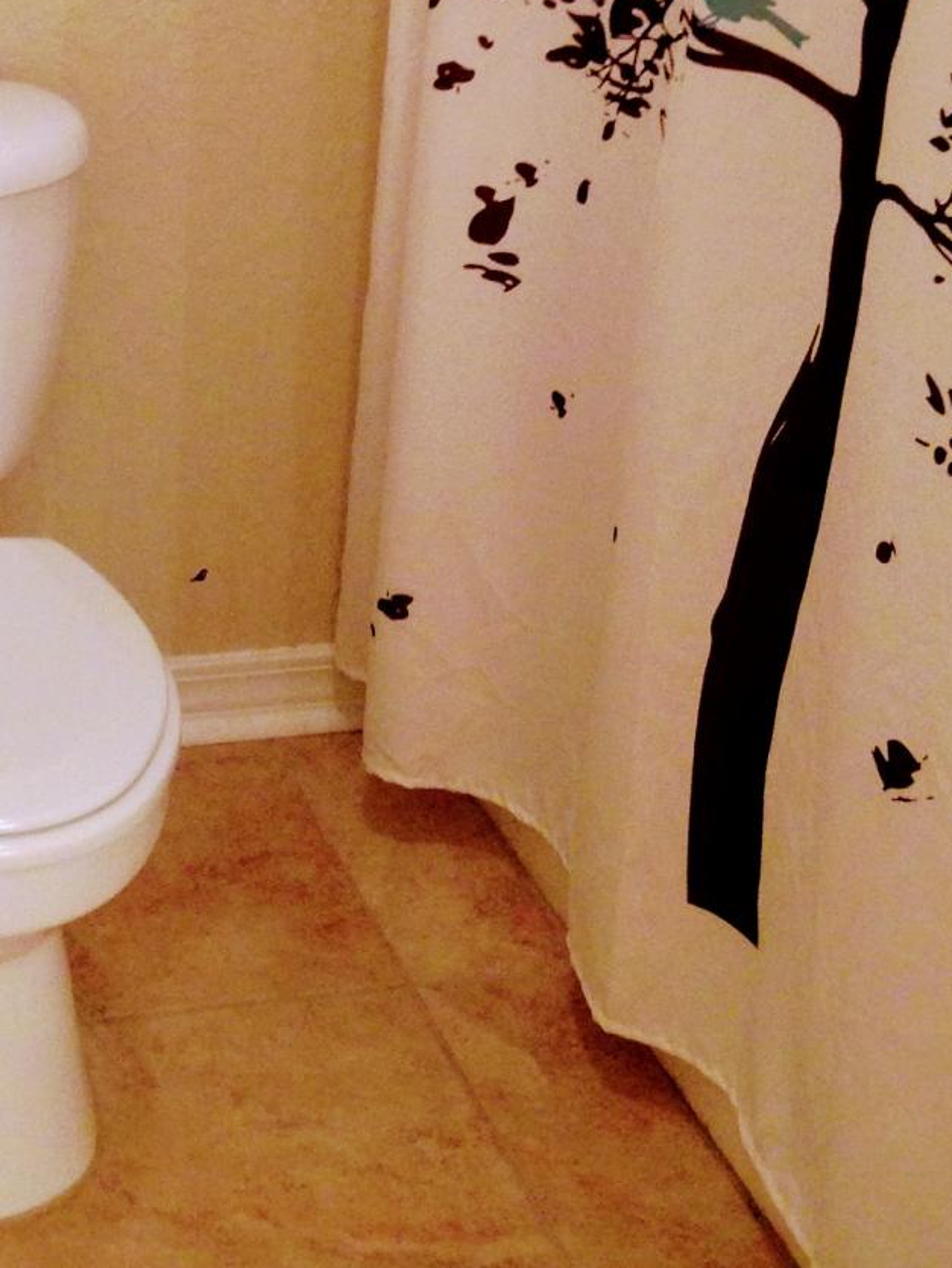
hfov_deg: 18.2
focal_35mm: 79
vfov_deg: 24.0
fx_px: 2895
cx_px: 21
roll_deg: -1.3
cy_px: 114
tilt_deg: -15.6
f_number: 2.4
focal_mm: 4.12
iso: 200
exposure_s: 1/20
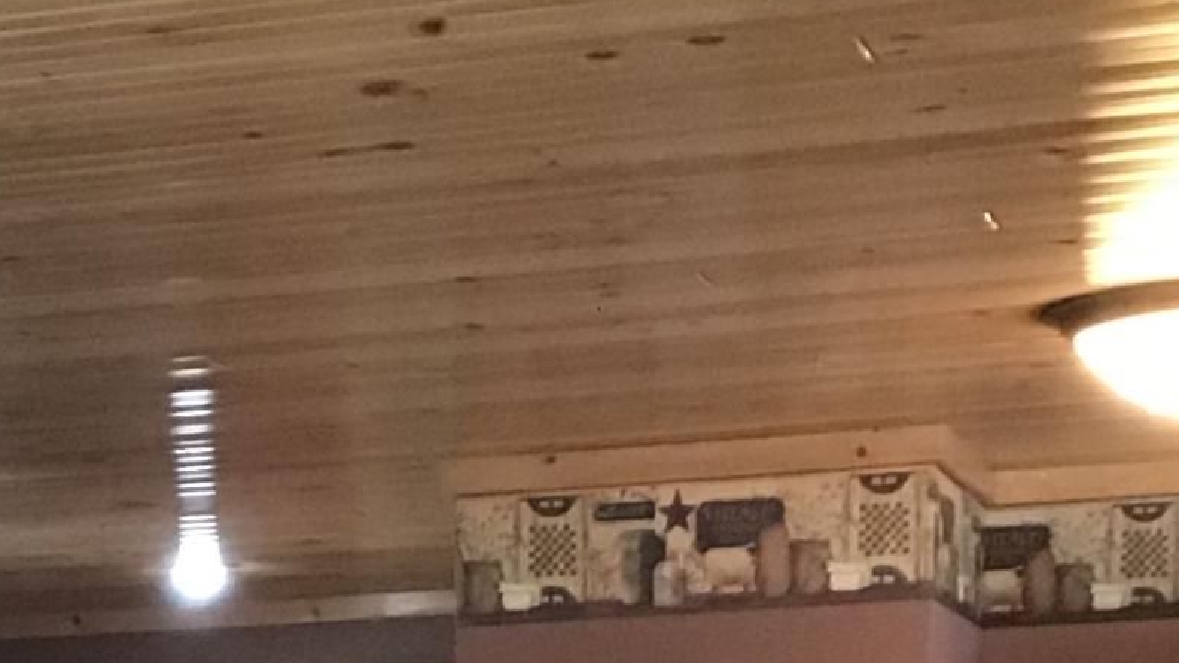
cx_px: 214
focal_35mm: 128
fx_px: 4001
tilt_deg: -10.7
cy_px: 1637
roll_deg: +1.6
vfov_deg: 8.6
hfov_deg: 16.6
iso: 200
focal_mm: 3.3
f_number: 2.4
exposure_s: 1/24
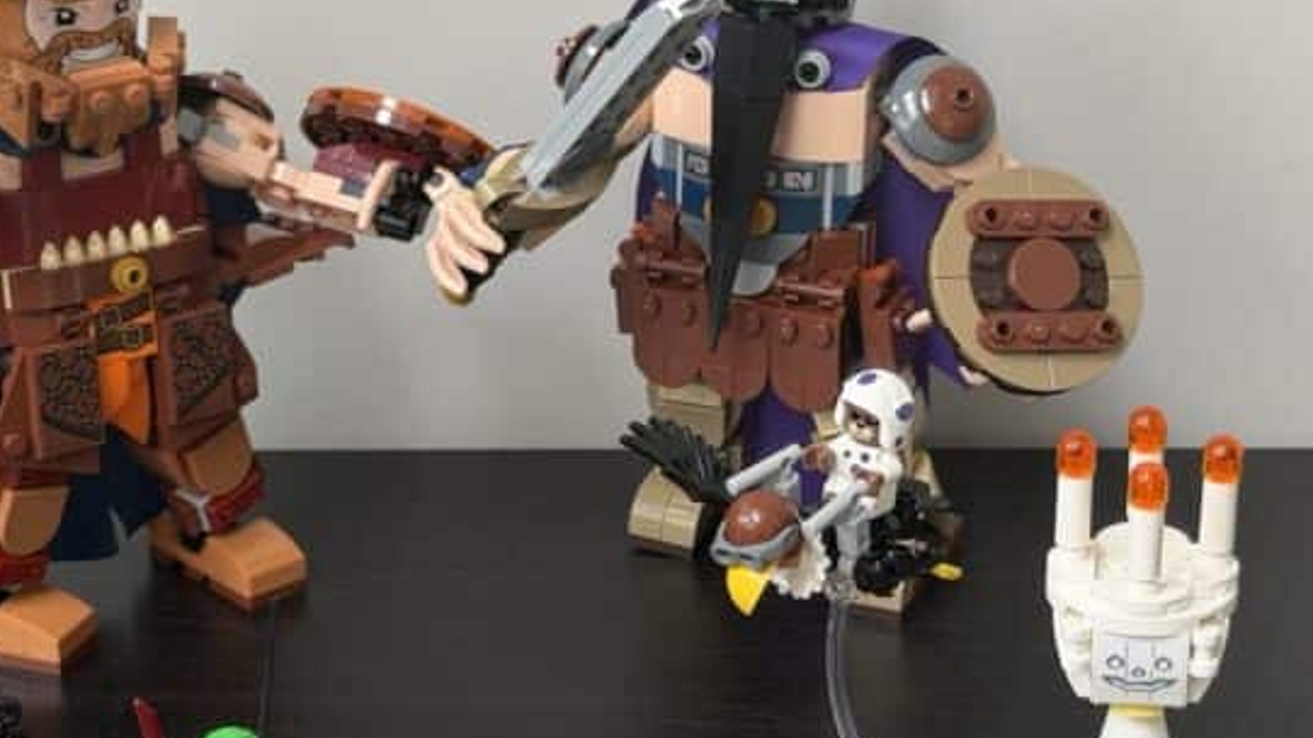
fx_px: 3446
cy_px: 444
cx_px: 604
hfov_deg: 21.6
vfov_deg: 12.2
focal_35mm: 99
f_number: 1.78
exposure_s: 1/60
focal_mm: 6.76
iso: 100
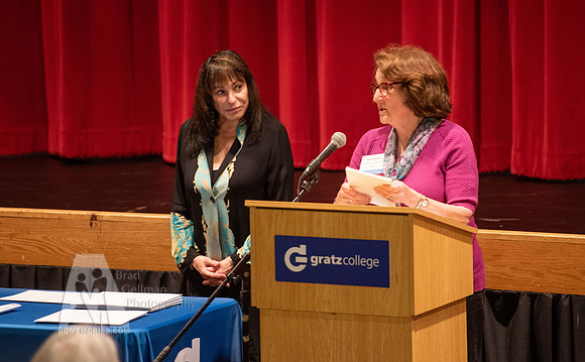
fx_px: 3651
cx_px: 299
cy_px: 178
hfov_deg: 9.2
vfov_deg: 5.7
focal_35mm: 230
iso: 2500
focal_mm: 195
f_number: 2.8
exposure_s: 1/80
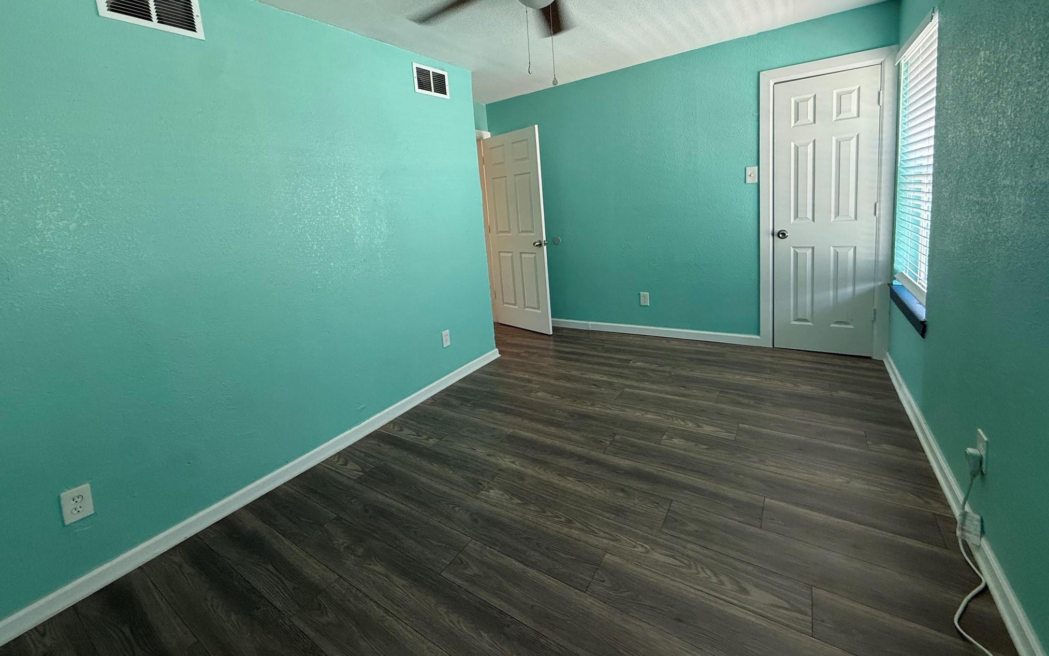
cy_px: 264
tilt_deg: -8.0
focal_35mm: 15
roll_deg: +4.2
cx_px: 521
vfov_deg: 74.0
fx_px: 429
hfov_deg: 101.5
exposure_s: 1/92
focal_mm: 2.22
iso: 320
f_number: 2.2
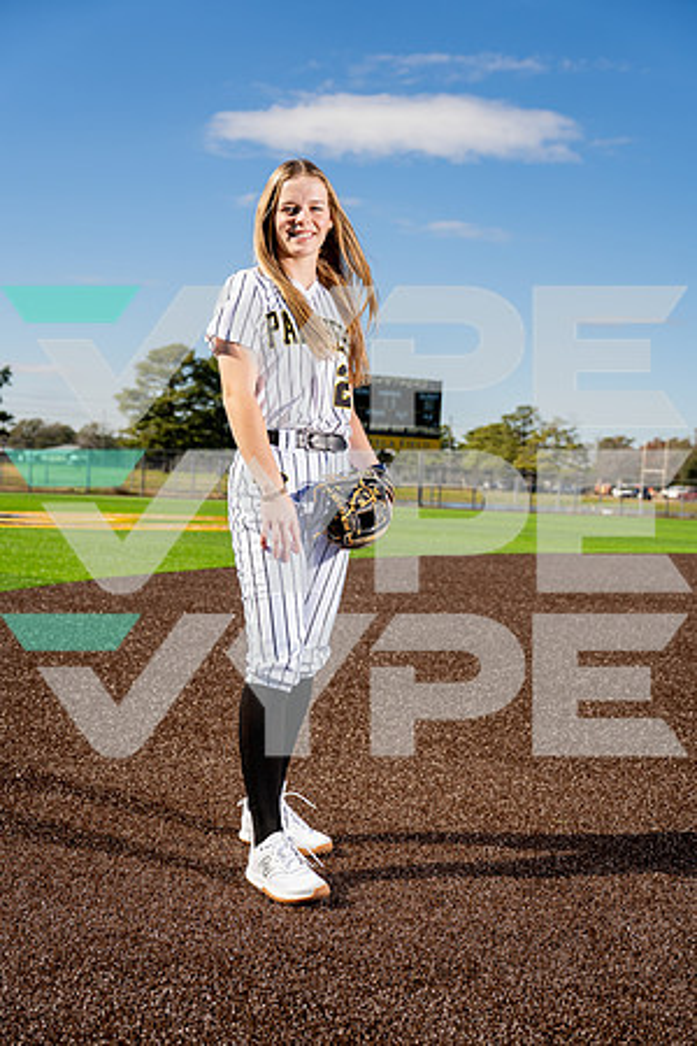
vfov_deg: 45.4
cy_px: 523
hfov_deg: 31.2
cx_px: 348
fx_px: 1249
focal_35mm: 43
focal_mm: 43
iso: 100
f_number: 4
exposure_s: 1/1000
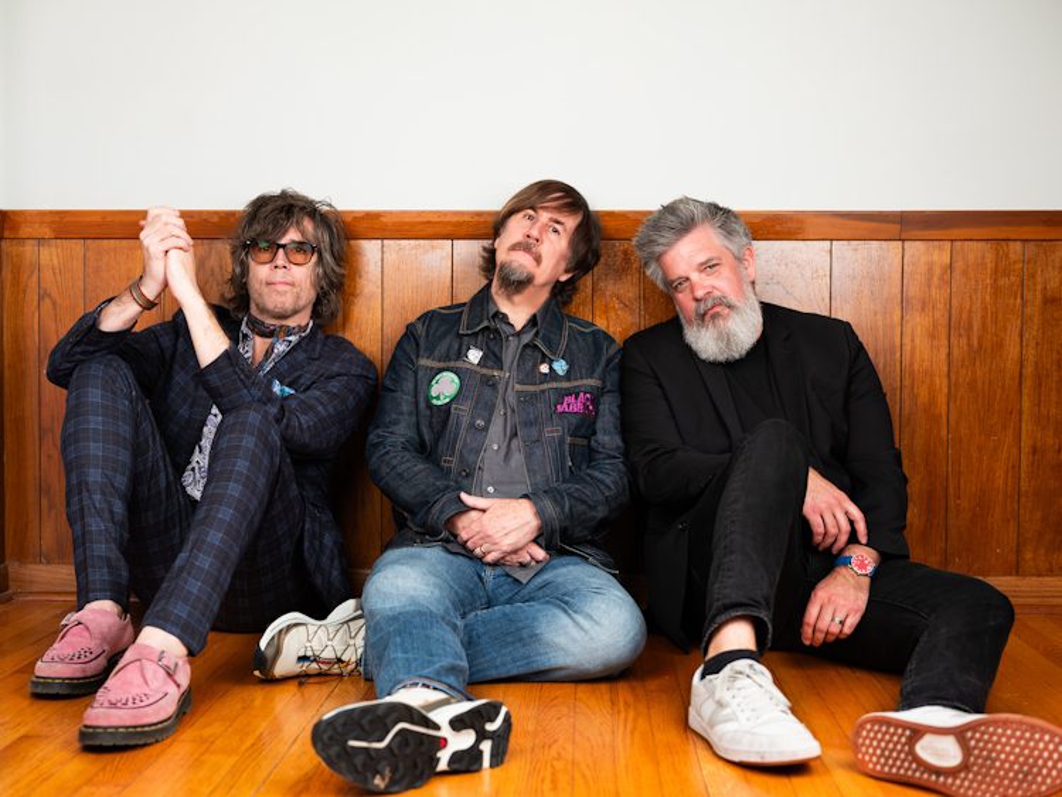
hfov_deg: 42.9
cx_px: 531
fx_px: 1350
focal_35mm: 44
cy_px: 398
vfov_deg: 32.9
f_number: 4
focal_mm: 55
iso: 1000
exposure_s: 1/200
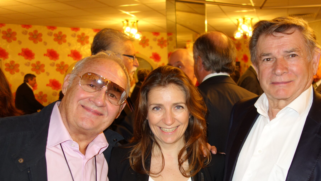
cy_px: 134
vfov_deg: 28.0
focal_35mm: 42
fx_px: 358
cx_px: 204
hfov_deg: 47.8
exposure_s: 1/30
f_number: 1.8
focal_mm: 10.4
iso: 200
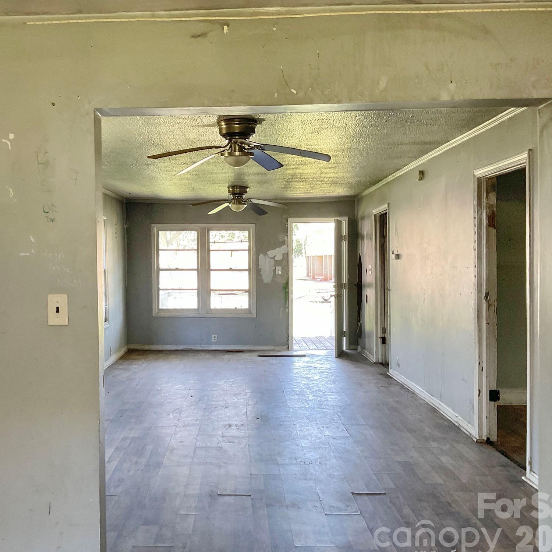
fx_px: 631
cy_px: 282
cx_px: 218
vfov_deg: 47.2
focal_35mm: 35
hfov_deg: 46.9
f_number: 1.8
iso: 80
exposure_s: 1/60
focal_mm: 3
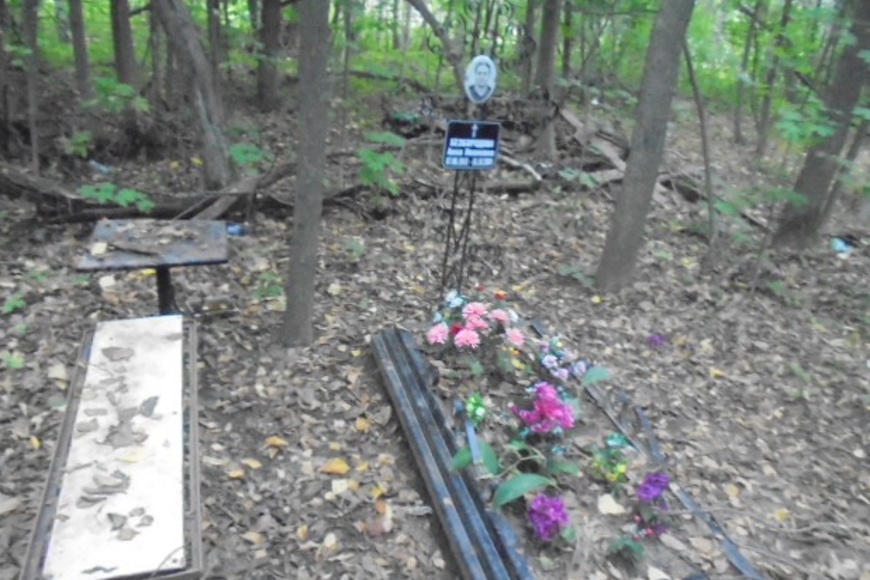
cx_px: 432
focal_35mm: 28
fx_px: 677
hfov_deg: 65.5
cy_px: 313
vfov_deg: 46.4
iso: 1250
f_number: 3.5
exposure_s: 1/60
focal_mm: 4.6
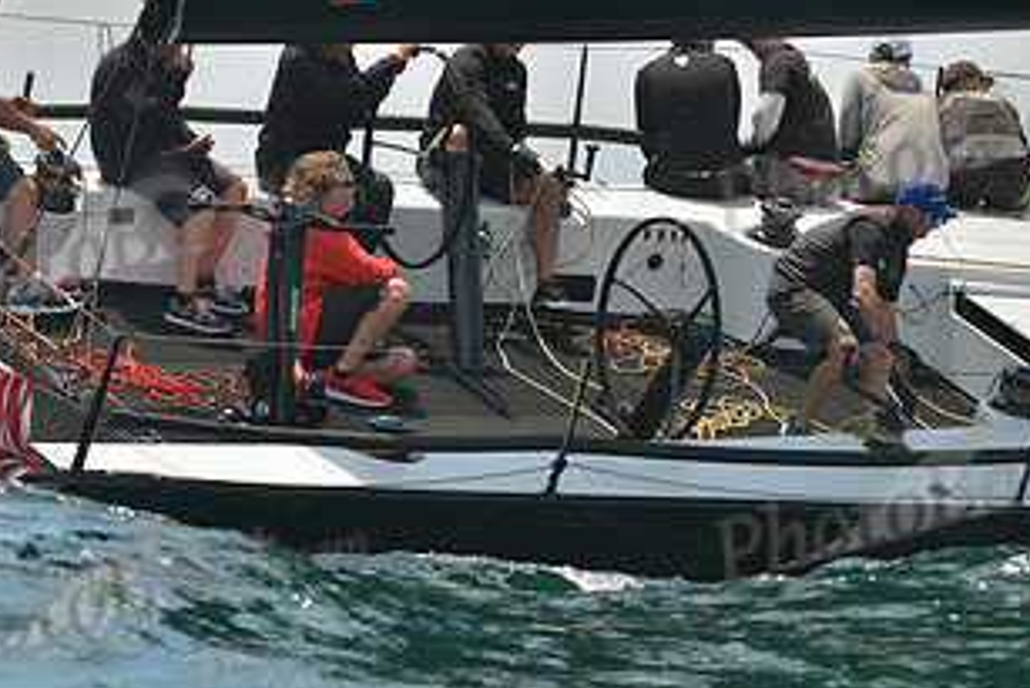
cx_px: 544
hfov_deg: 5.5
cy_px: 371
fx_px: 10820
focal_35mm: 378
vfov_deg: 3.6
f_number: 7.1
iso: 280
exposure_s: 1/800
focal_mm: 200
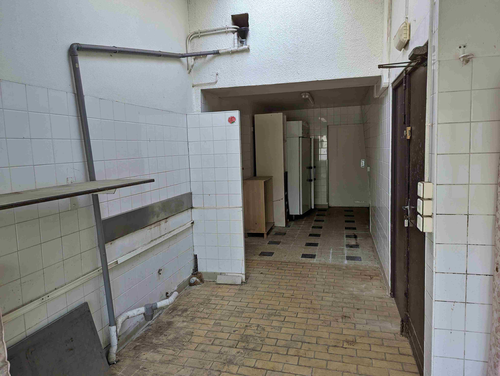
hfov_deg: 71.5
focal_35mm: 24
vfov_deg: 56.9
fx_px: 347
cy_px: 188
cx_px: 250
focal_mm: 6.81
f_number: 1.85
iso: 167
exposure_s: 1/74.5
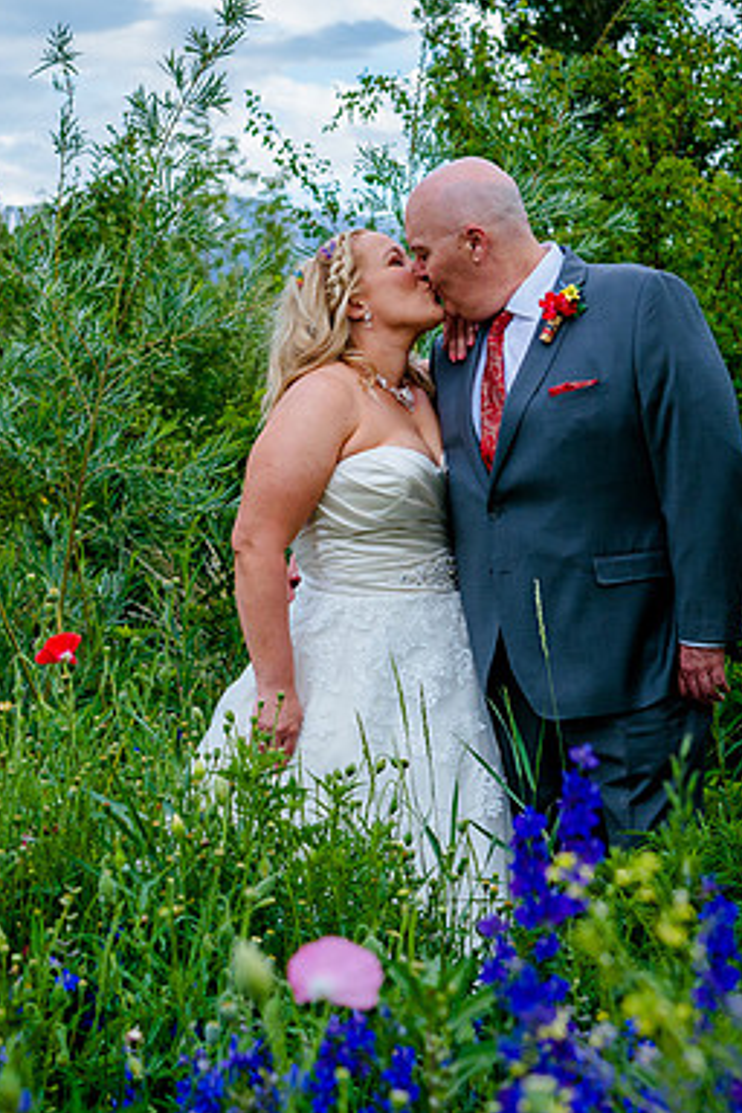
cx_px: 165
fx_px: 3030
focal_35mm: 98
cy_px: 430
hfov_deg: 13.9
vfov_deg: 20.8
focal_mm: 52
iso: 640
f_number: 5
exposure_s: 1/500
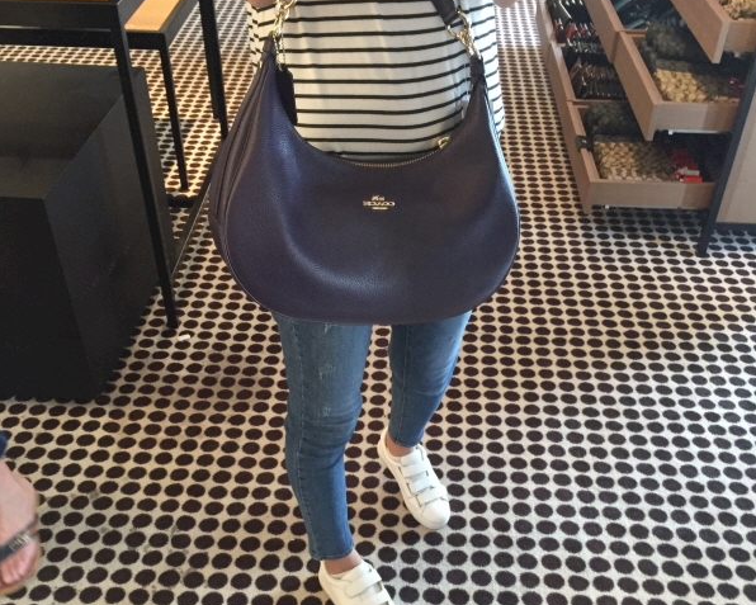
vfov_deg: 38.5
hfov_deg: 47.9
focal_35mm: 38
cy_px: 427
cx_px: 378
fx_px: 850
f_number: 2.2
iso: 160
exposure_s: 1/30
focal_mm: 4.15
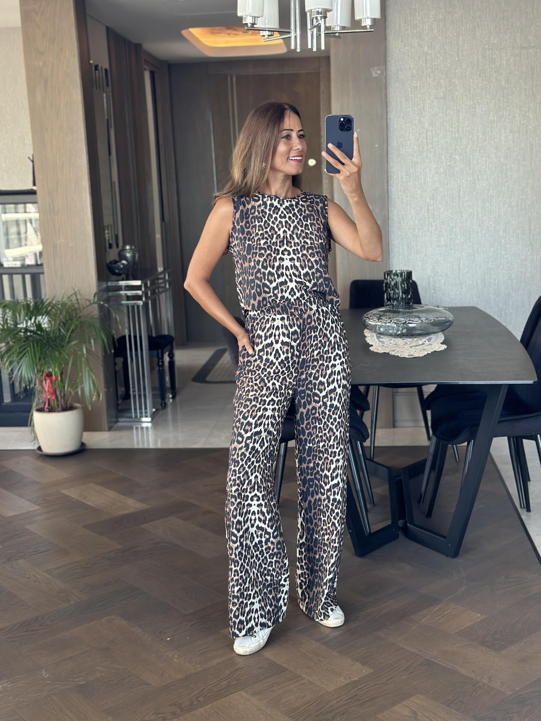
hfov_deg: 30.3
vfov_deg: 39.7
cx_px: 270
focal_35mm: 48
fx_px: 1000
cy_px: 360
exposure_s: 1/60
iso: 200
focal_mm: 6.86
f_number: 1.78
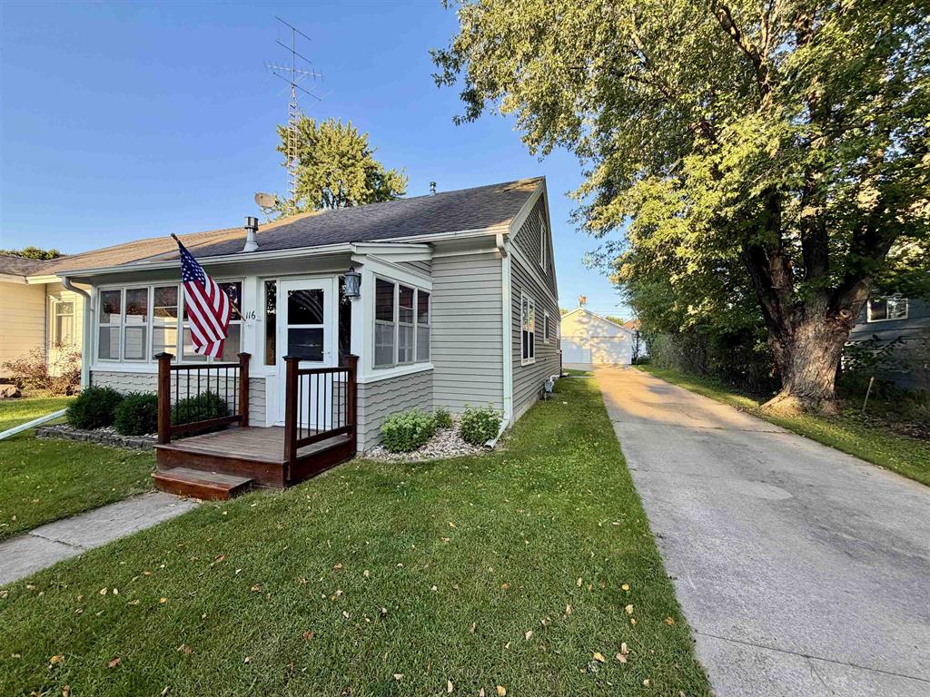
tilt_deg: -0.6
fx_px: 376
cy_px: 348
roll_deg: +0.1
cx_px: 465
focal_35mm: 14
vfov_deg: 85.7
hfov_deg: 102.1
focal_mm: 2.22
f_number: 2.2
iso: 40
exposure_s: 1/230
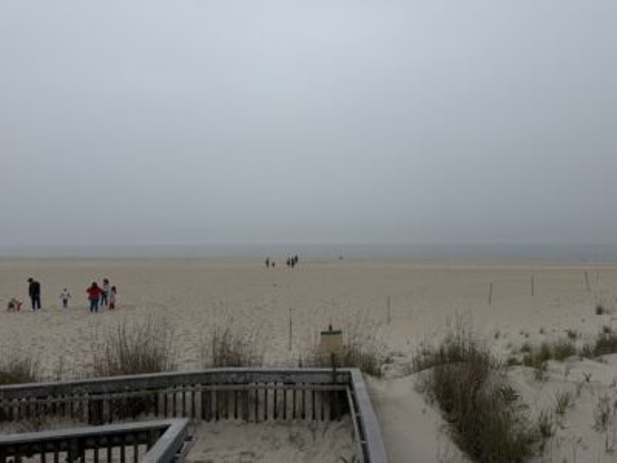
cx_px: 308
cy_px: 232
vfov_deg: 56.8
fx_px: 428
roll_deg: +0.4
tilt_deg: +1.6
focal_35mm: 24
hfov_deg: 71.6
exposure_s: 1/11905
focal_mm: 6.76
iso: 80
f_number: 1.78
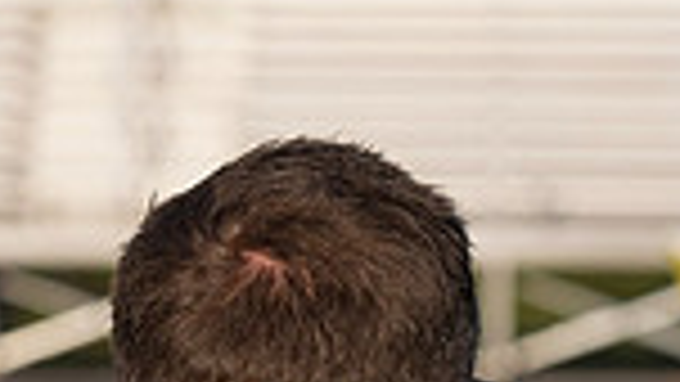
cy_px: 733
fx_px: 11398
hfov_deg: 3.4
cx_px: 423
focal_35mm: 632
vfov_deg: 1.9
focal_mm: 105
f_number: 5.6
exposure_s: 1/1600
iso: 250
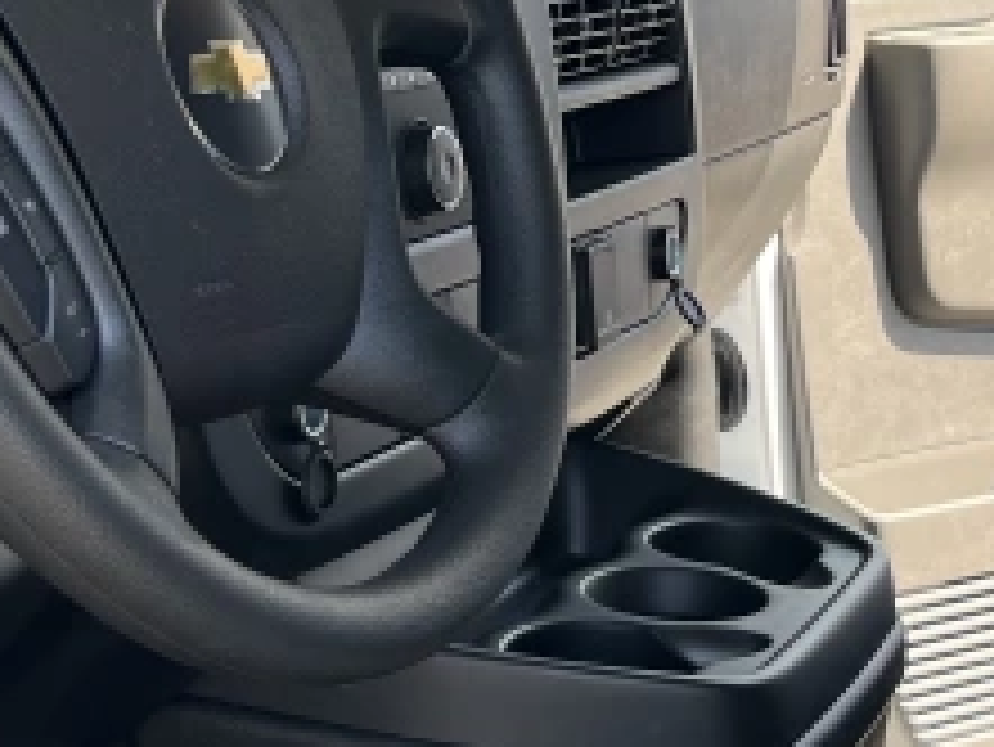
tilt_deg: -11.7
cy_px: 270
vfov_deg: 15.7
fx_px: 2701
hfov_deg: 20.6
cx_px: 828
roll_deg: -2.1
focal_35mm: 94
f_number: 1.5
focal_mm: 5.7
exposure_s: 1/572
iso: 50
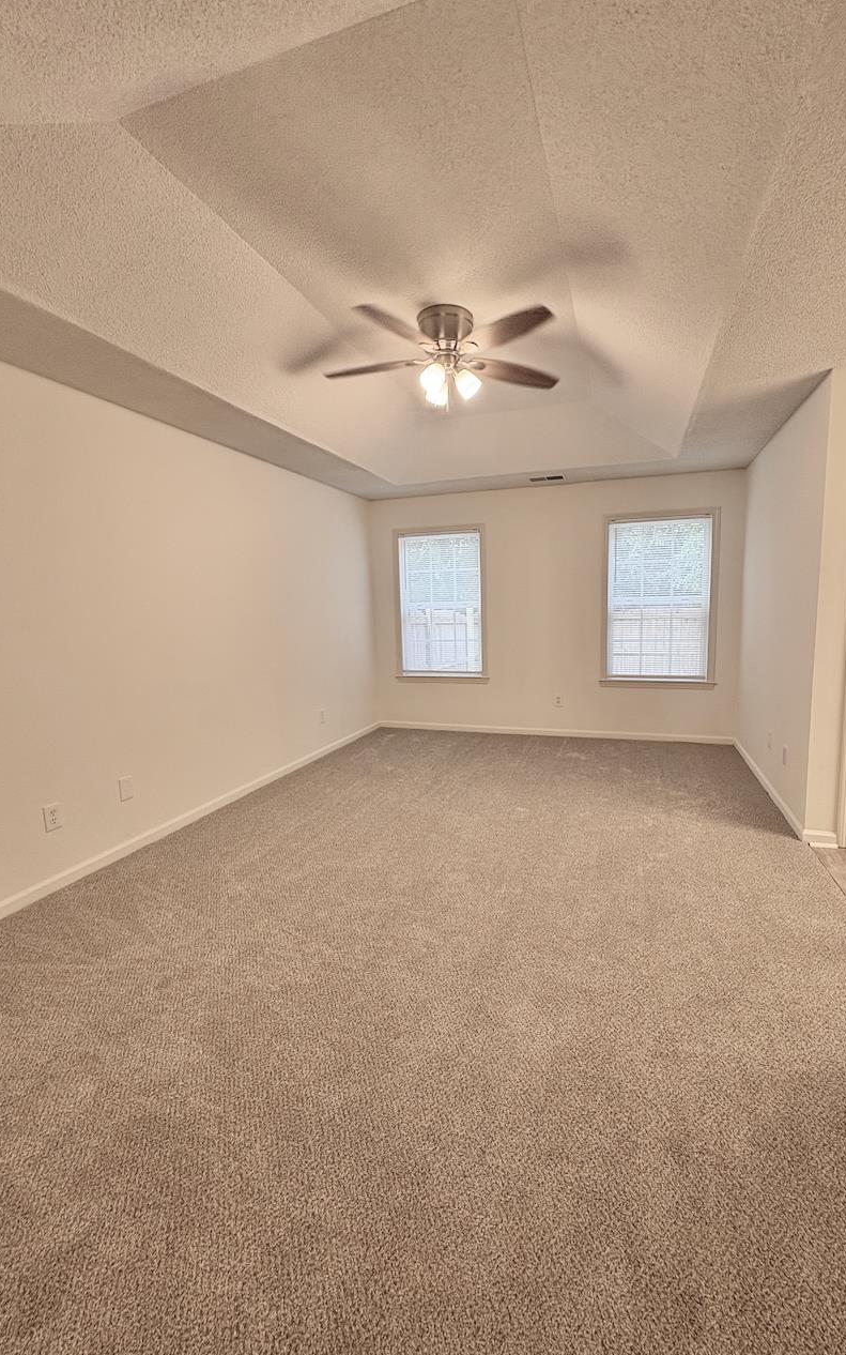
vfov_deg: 101.5
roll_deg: +1.2
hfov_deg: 74.6
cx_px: 458
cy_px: 678
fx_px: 553
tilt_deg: -7.3
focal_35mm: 15
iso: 125
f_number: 2.2
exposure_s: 1/60
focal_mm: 2.22
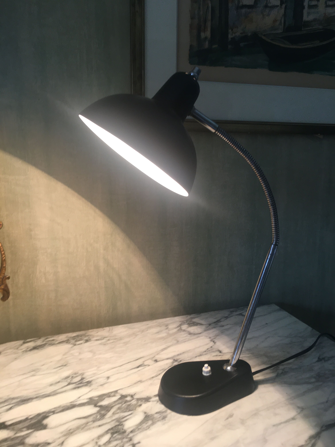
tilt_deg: -10.4
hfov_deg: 48.2
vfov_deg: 61.7
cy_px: 224
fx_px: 374
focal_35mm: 29
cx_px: 168
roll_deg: +0.7
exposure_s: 1/33
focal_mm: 4.15
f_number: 2.2
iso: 64
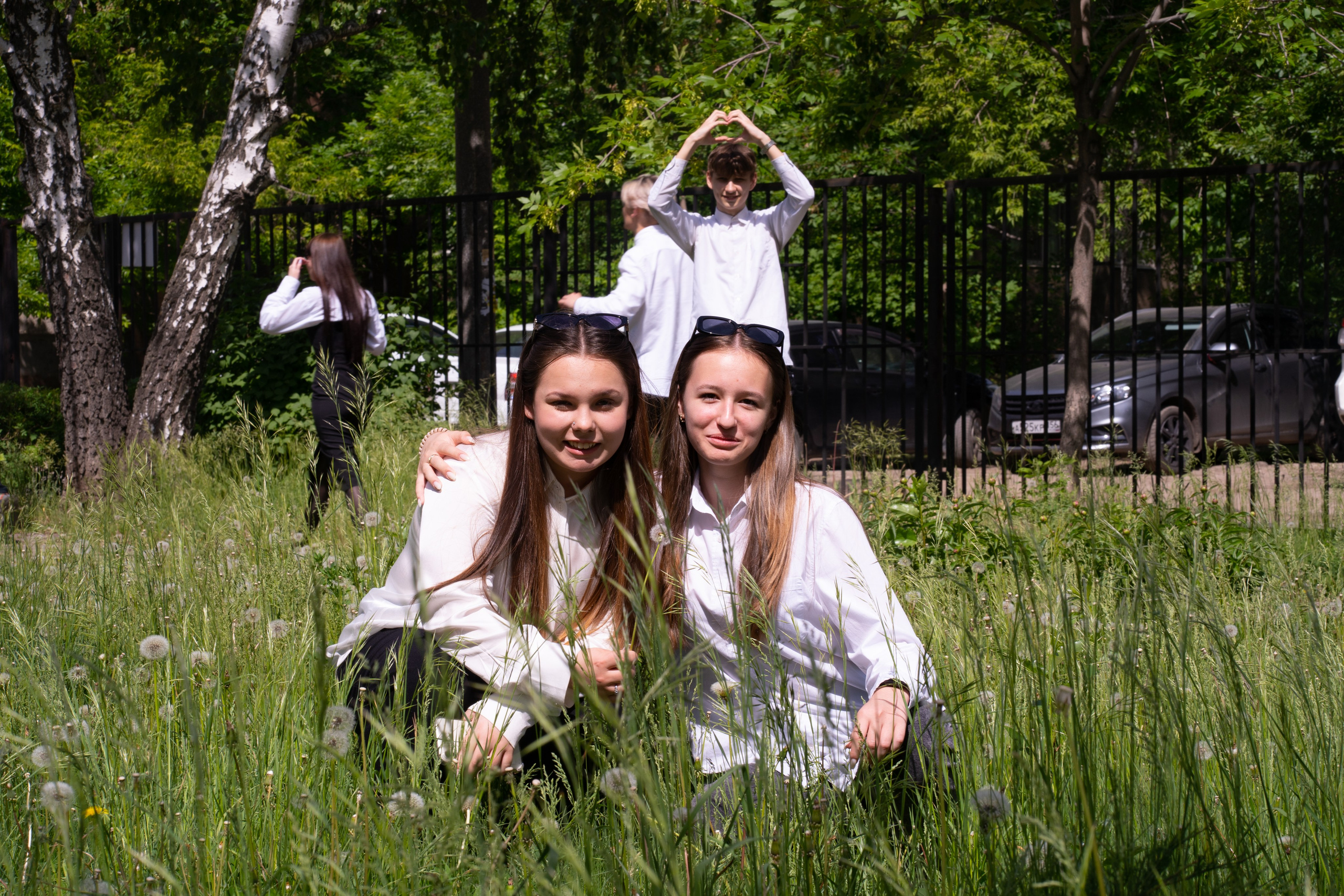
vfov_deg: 16.1
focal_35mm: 85
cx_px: 672
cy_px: 448
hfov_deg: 23.9
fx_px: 3173
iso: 160
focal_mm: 85
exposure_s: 1/125
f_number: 16
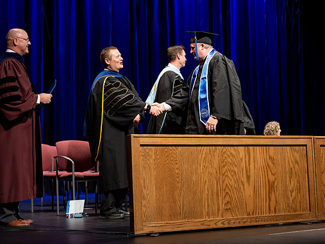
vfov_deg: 19.1
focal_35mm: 77
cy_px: 120
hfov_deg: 25.3
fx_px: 723
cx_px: 161
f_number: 2.8
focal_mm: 70
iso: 640
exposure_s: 1/250
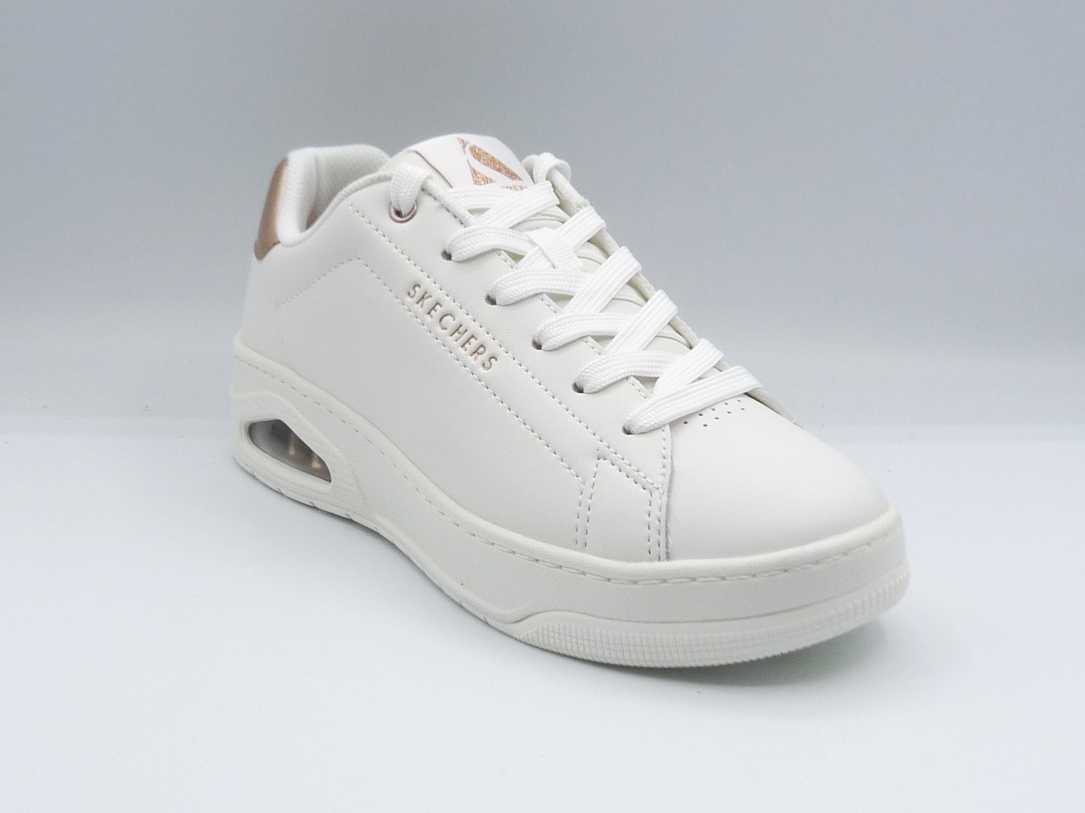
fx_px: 1599
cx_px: 542
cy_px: 406
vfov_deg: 28.6
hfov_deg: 37.5
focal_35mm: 51
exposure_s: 1/200
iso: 100
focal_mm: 5.1
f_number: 5.6
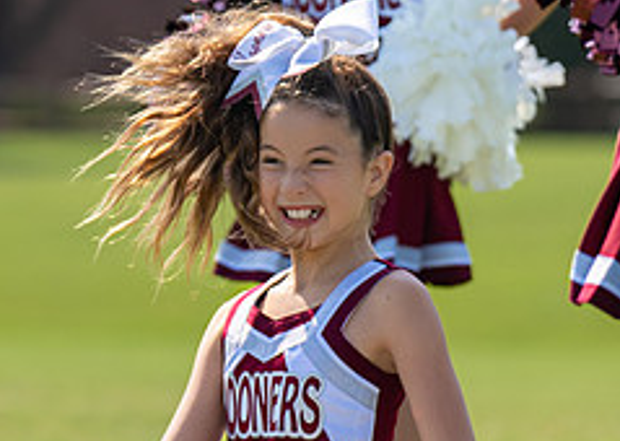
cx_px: 195
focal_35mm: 533
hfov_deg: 3.8
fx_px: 9372
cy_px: 270
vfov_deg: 2.7
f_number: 2.8
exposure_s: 1/1600
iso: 125
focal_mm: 124
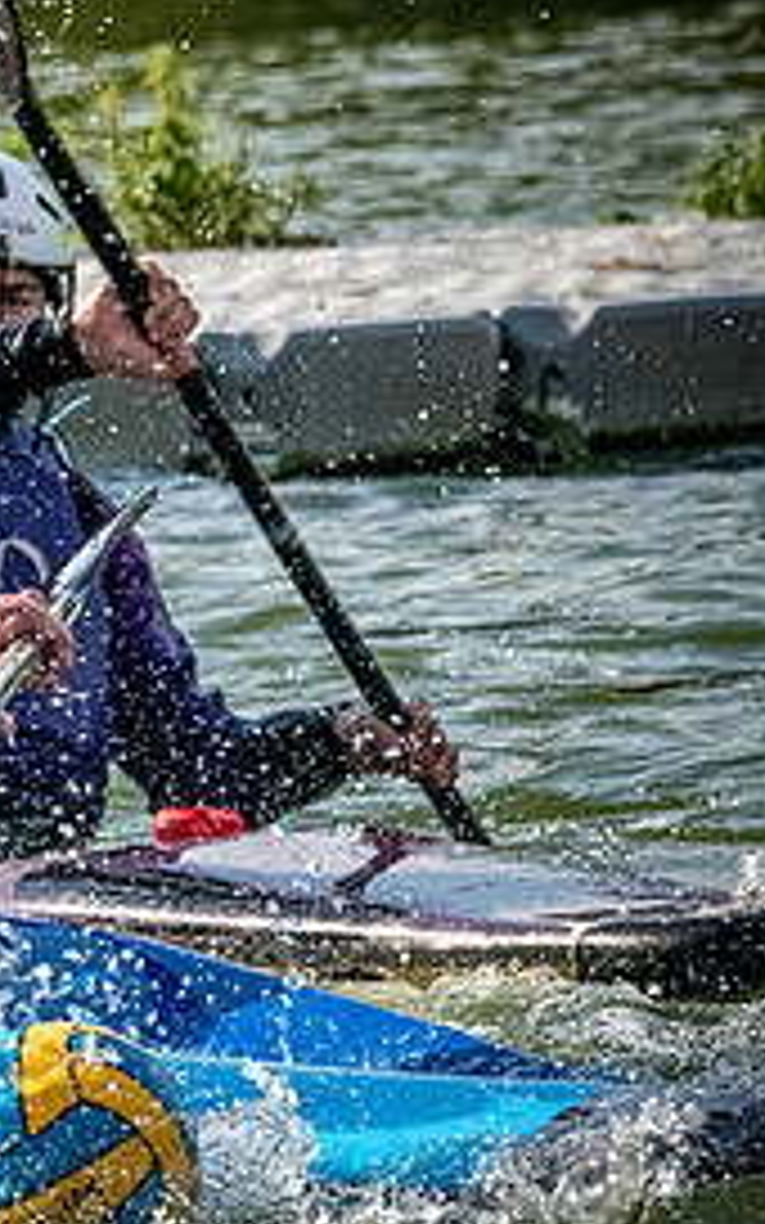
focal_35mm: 1088
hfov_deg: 1.2
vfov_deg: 1.9
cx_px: -9
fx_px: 36293
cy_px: 870
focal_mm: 330
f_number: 10
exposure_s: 1/3200
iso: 2500
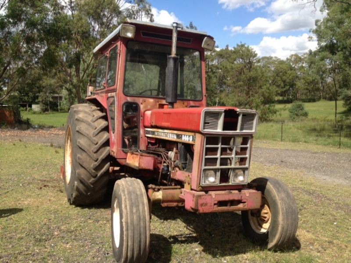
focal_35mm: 35
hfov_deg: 52.6
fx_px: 355
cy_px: 132
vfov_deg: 40.7
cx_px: 176
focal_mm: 4.28
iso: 50
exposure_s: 1/1284
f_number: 2.4
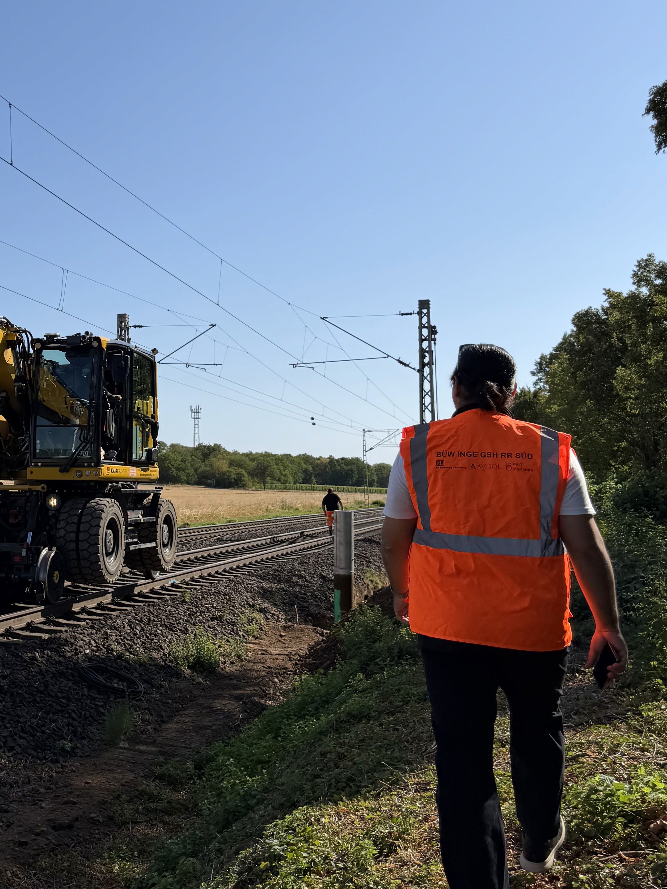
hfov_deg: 31.8
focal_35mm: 44
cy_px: 332
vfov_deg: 42.6
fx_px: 1130
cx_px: 109
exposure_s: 1/6711
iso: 80
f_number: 1.78
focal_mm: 6.76
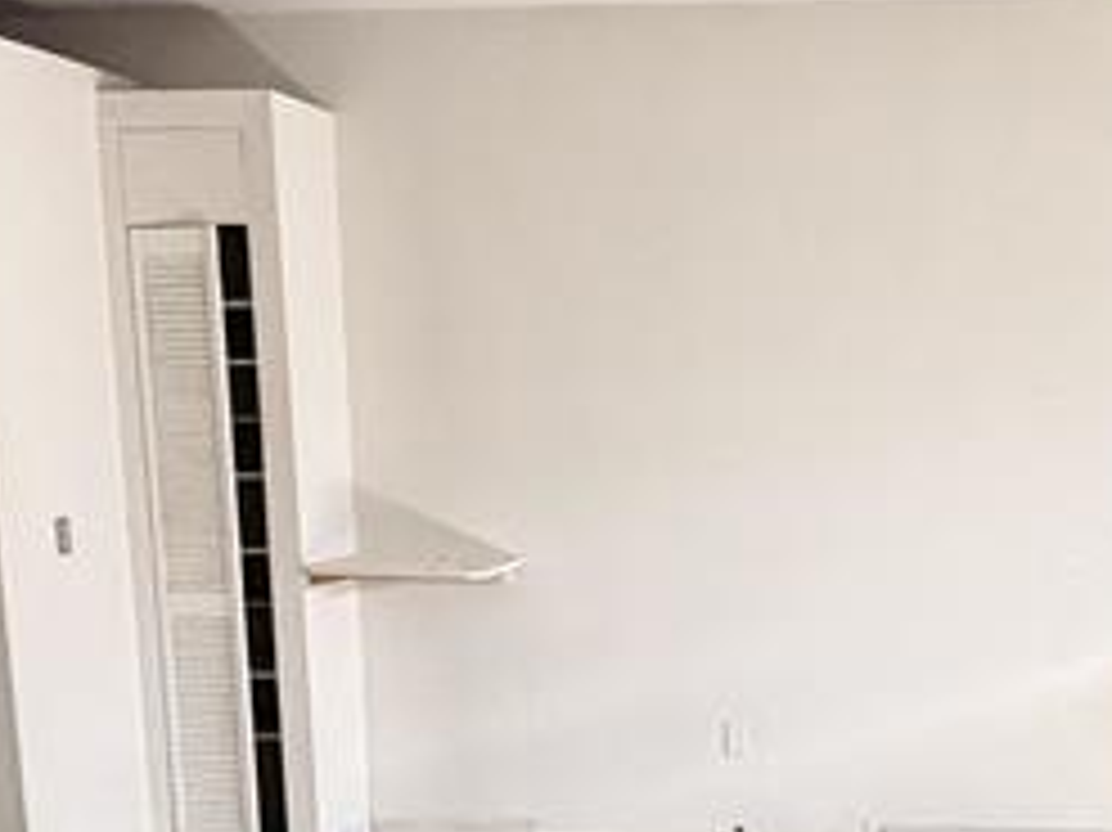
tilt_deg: -10.9
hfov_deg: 31.9
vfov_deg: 24.6
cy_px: 729
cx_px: 959
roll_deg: +0.5
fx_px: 1862
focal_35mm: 58
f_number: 2.2
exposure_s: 1/121
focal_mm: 2.22
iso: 320
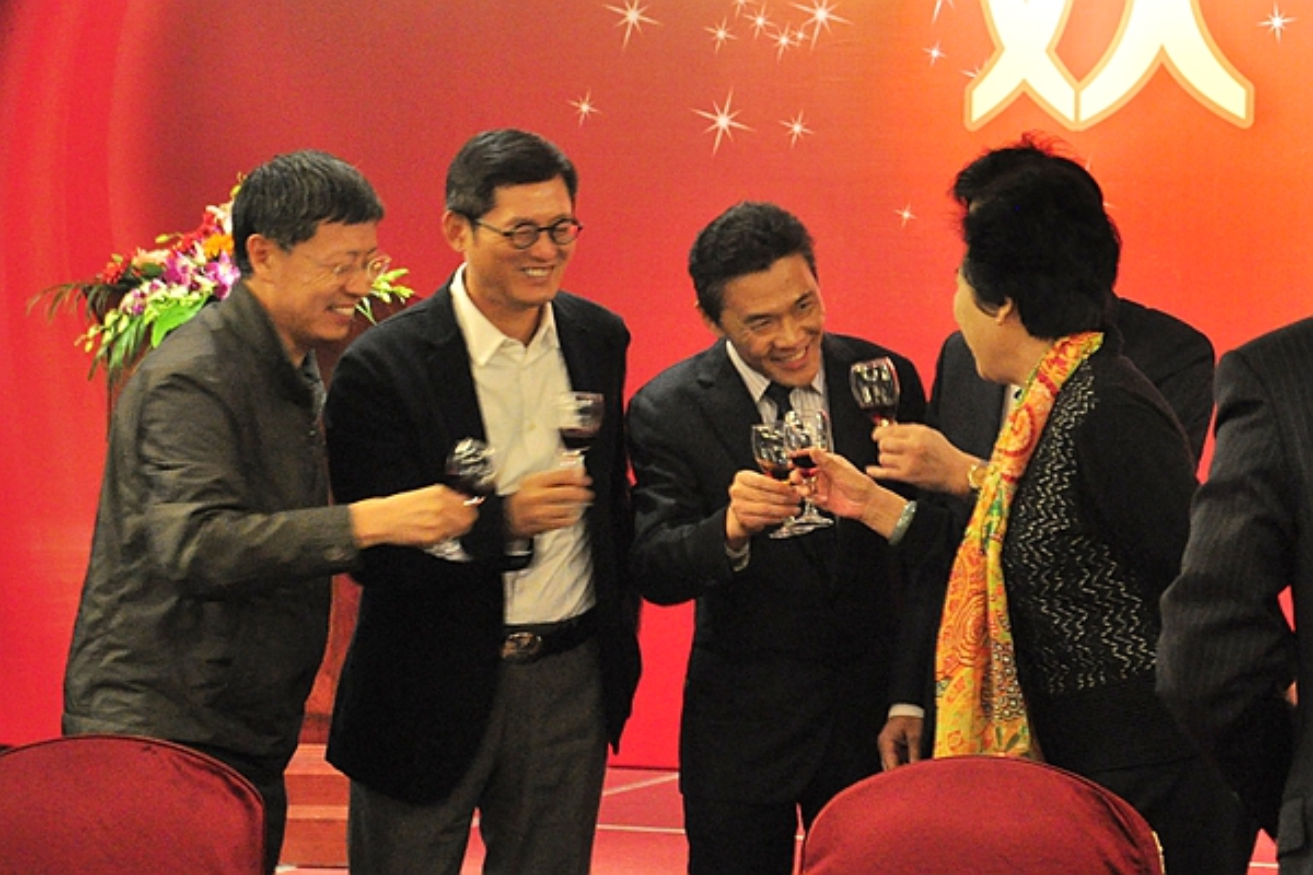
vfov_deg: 17.5
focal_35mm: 78
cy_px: 438
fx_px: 2845
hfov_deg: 26.0
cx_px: 656
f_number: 5
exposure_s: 1/20
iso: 1600
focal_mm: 52
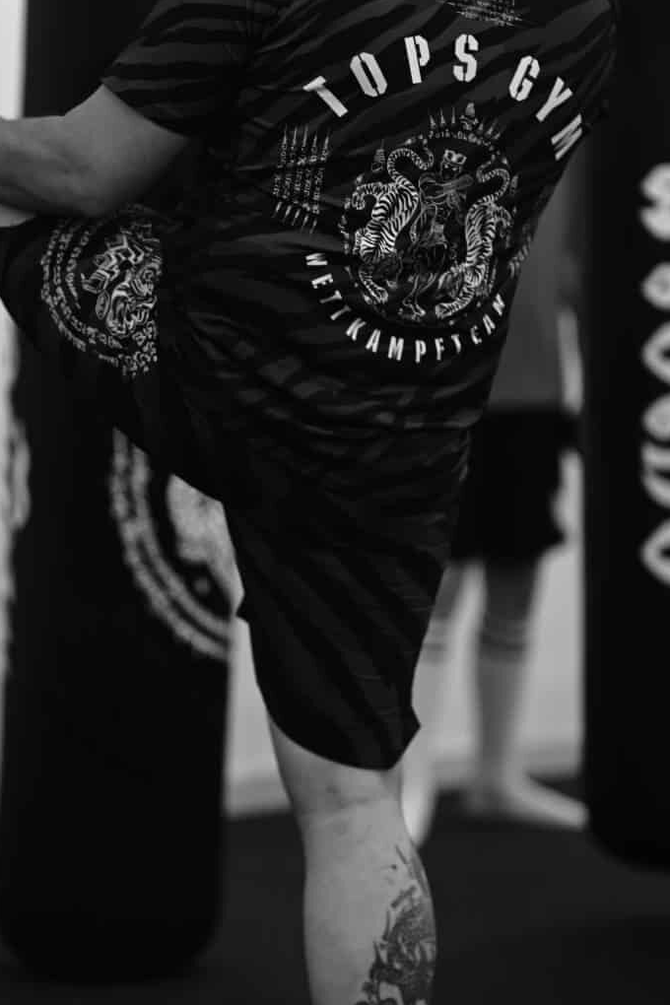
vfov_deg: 12.8
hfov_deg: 8.6
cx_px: 175
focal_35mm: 160
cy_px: 454
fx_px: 4466
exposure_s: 1/2000
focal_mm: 85
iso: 4000
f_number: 1.4
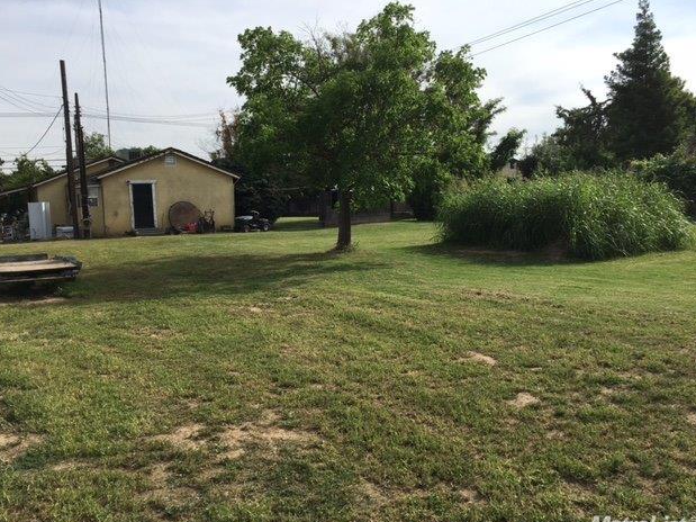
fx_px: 603
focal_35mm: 30
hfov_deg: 60.0
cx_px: 342
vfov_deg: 46.8
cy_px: 268
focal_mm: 4.15
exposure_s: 1/1570
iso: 25
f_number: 2.2
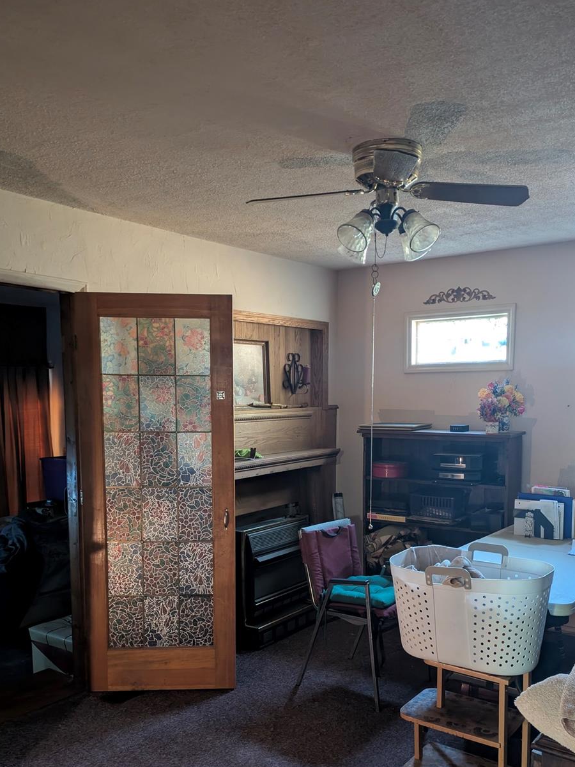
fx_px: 709
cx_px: 313
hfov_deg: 44.1
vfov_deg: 56.2
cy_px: 476
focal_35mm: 32
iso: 380
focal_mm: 5.43
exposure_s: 1/8.85
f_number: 1.89
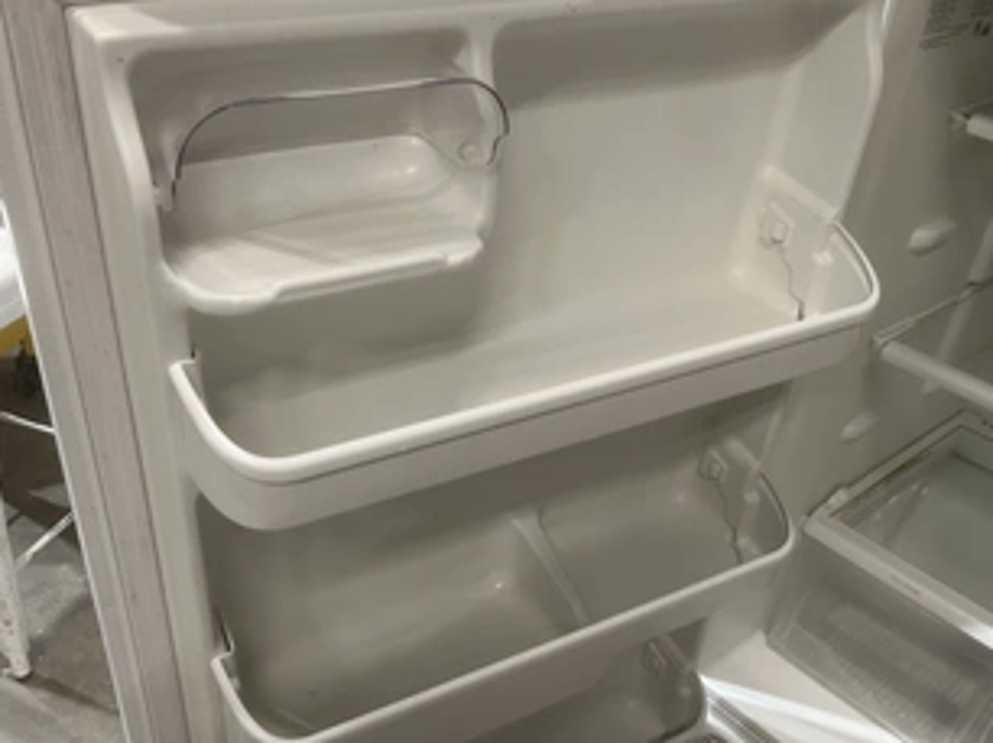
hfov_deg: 54.0
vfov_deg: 41.4
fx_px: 975
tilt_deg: -36.2
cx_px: 464
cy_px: 477
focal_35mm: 34
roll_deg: -2.3
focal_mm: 5.1
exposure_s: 1/60
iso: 100
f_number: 1.6
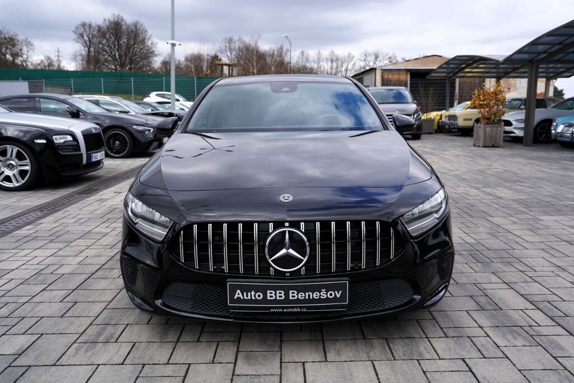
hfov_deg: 61.9
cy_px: 192
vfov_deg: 43.7
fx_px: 479
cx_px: 287
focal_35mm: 30
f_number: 6.3
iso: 100
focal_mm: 30
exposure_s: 1/125
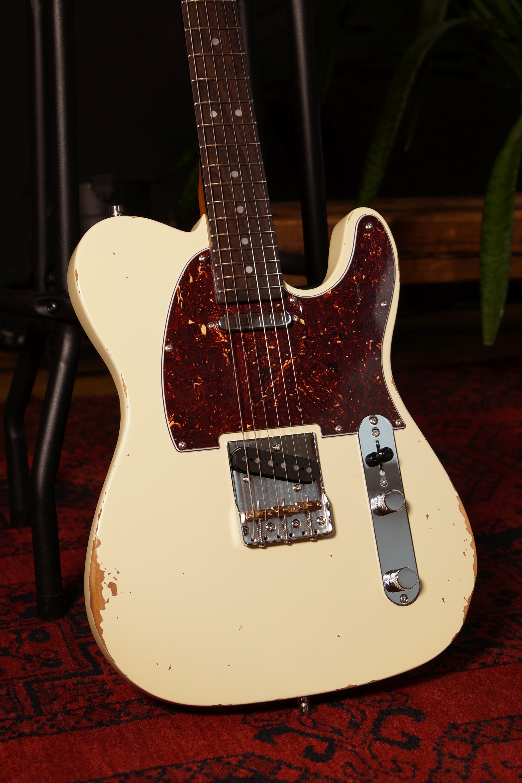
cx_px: 261
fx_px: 1468
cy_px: 392
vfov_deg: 29.9
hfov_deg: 20.2
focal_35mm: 68
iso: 100
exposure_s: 1/10
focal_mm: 45
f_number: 5.6
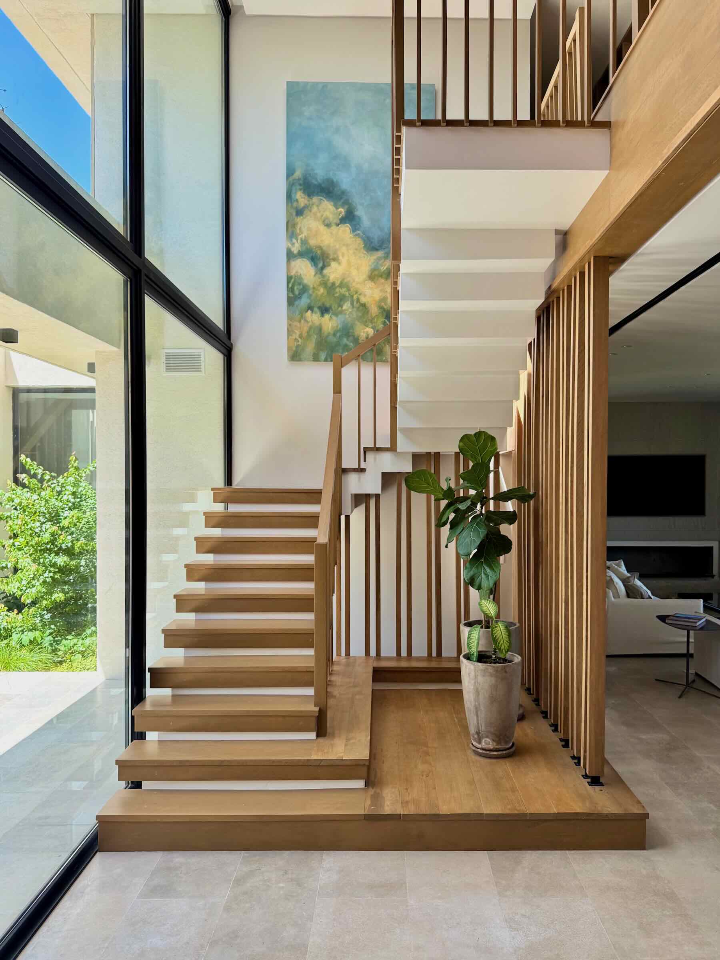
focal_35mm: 24
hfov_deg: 56.8
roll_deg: +0.3
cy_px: 480
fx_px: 666
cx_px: 360
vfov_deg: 71.6
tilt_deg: -0.5
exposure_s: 1/439
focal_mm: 6.76
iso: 80
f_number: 1.78
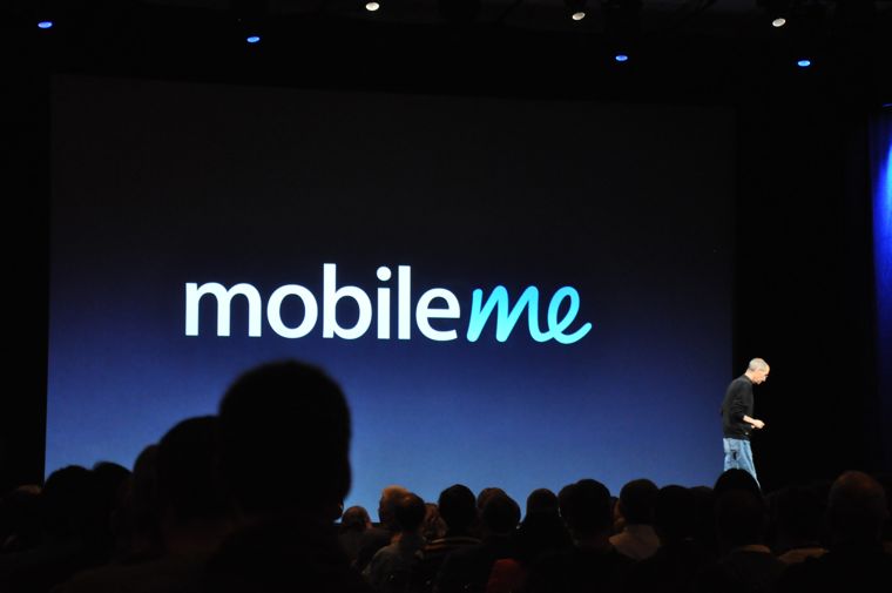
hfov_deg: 23.4
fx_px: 2153
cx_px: 446
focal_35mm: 87
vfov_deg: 15.7
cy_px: 296
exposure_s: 1/30
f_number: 5
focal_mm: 58
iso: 1600
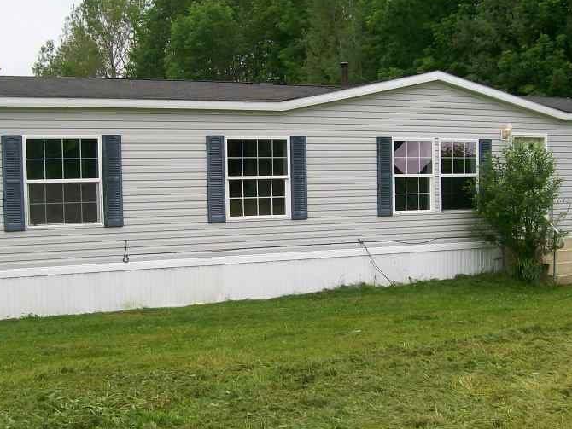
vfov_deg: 26.5
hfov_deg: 34.9
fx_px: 909
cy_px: 266
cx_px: 294
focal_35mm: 55
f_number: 2.7
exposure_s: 1/721
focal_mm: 6
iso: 80
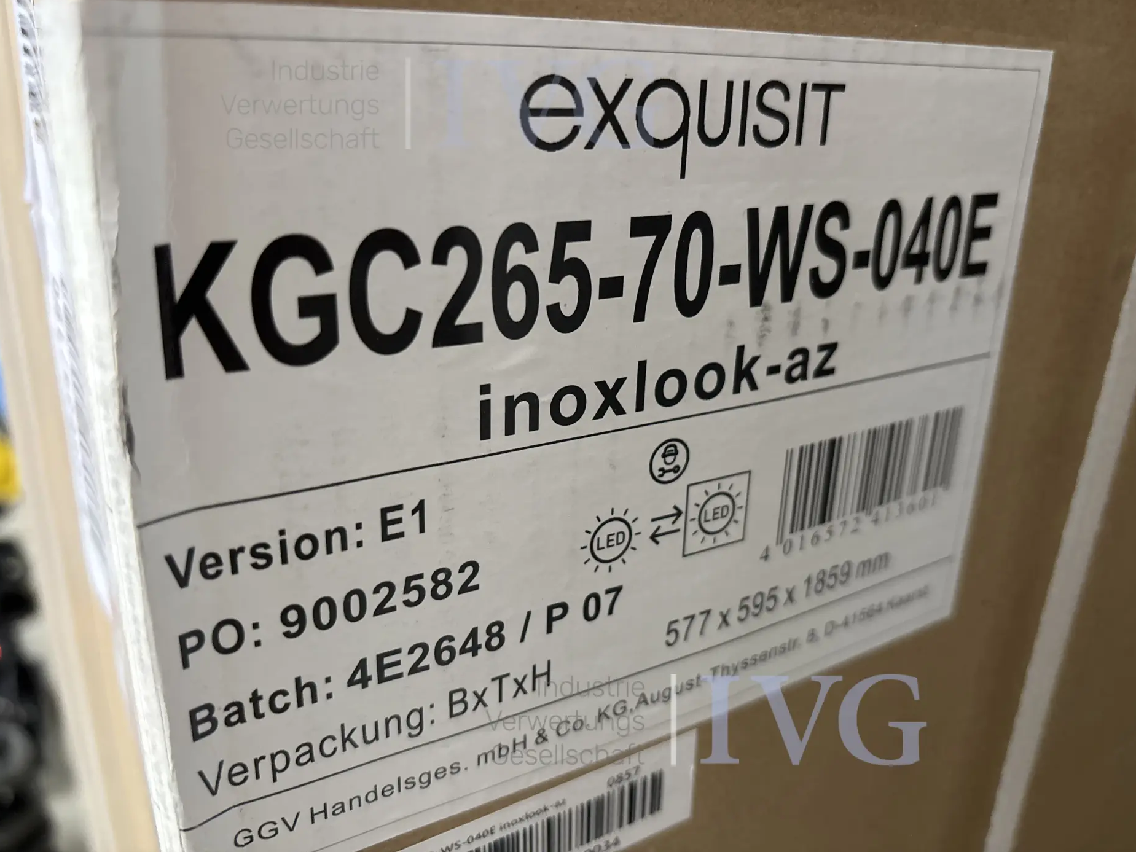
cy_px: 412
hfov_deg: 65.3
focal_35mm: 27
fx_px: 886
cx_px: 573
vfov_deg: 51.3
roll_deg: -2.9
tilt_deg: -20.5
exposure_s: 1/60
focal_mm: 5.96
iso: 400
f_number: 1.6
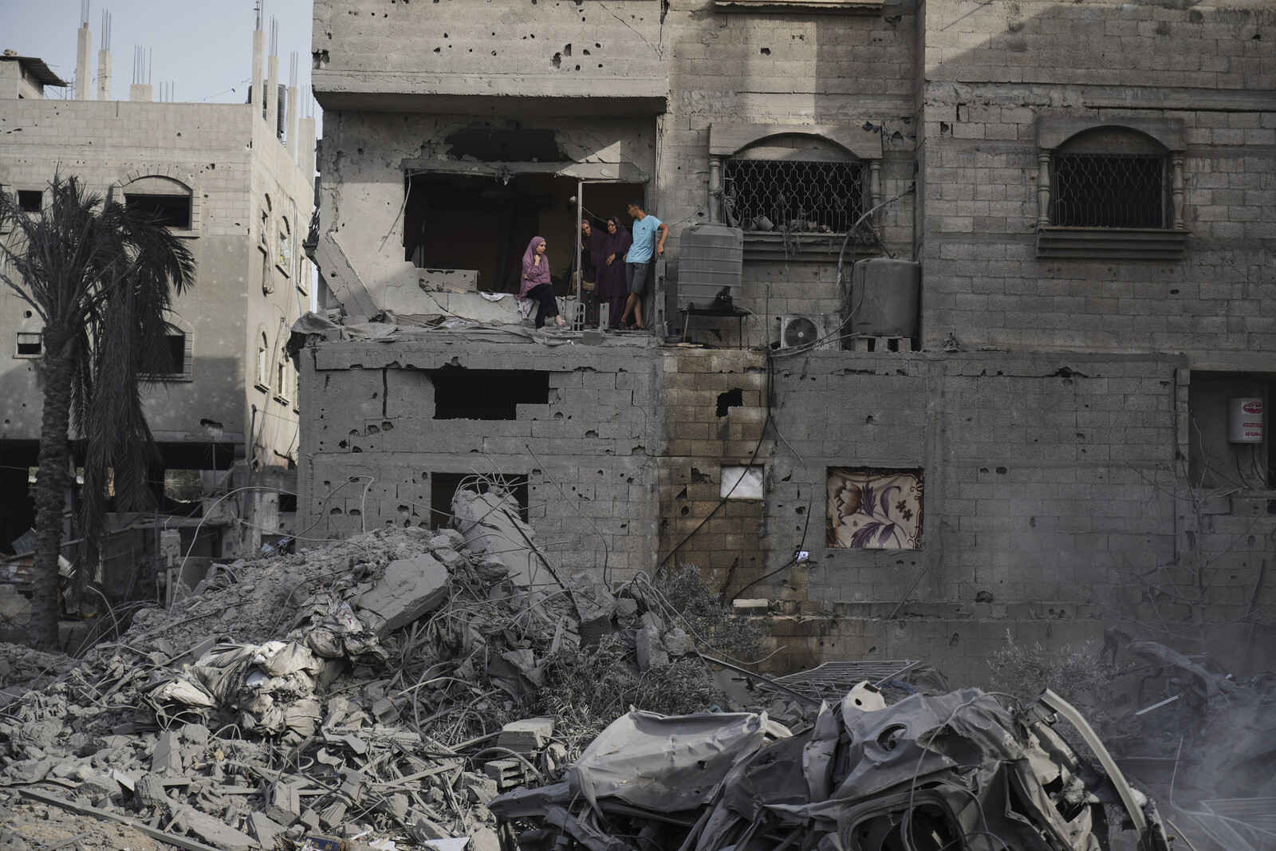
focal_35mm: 66
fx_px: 2339
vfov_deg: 20.6
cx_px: 638
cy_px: 426
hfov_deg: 30.5
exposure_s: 1/640
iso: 125
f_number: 4
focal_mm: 66
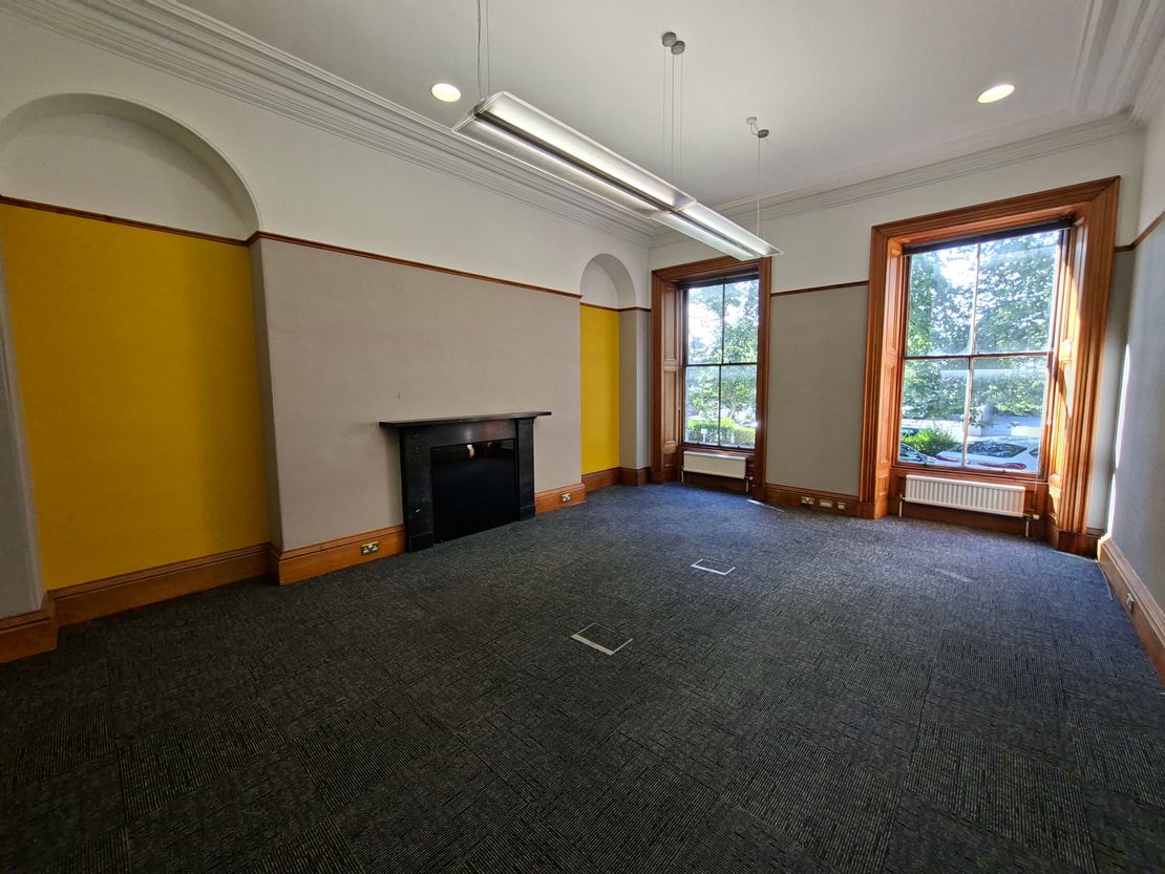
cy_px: 437
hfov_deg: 106.2
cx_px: 582
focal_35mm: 13
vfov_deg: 89.9
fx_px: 438
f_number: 2.2
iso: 50
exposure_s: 1/60
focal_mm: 1.74
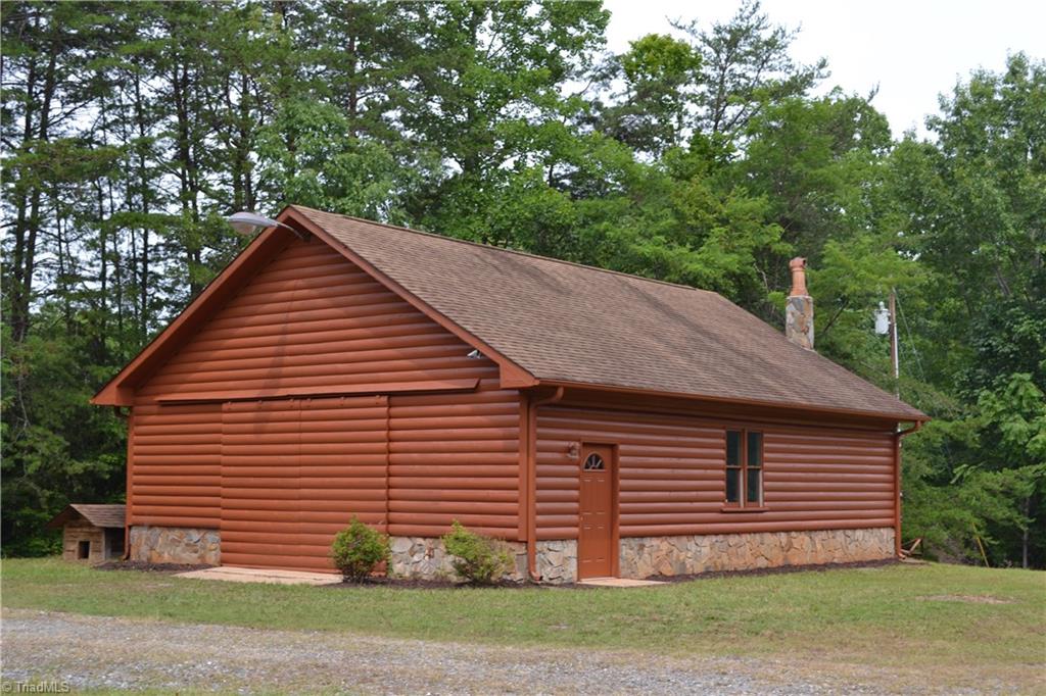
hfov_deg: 41.1
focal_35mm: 48
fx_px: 1394
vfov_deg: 28.1
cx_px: 523
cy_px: 348
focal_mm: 32
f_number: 6.3
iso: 100
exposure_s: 1/160
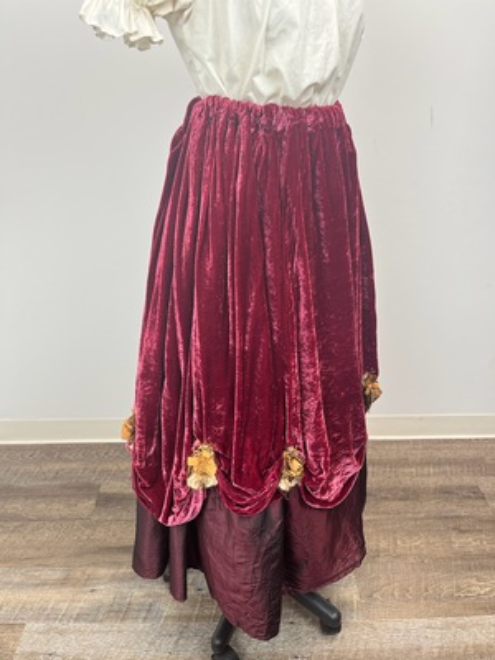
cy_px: 330
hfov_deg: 53.1
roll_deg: +0.9
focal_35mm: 26
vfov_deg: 67.3
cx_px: 248
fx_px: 496
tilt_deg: -28.2
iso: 80
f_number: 1.6
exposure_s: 1/60
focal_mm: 5.1
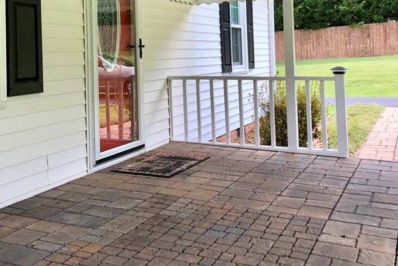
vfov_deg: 27.7
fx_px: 520
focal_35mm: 47
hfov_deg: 41.6
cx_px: 153
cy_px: 32
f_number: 1.8
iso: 20
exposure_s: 1/134
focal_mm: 4
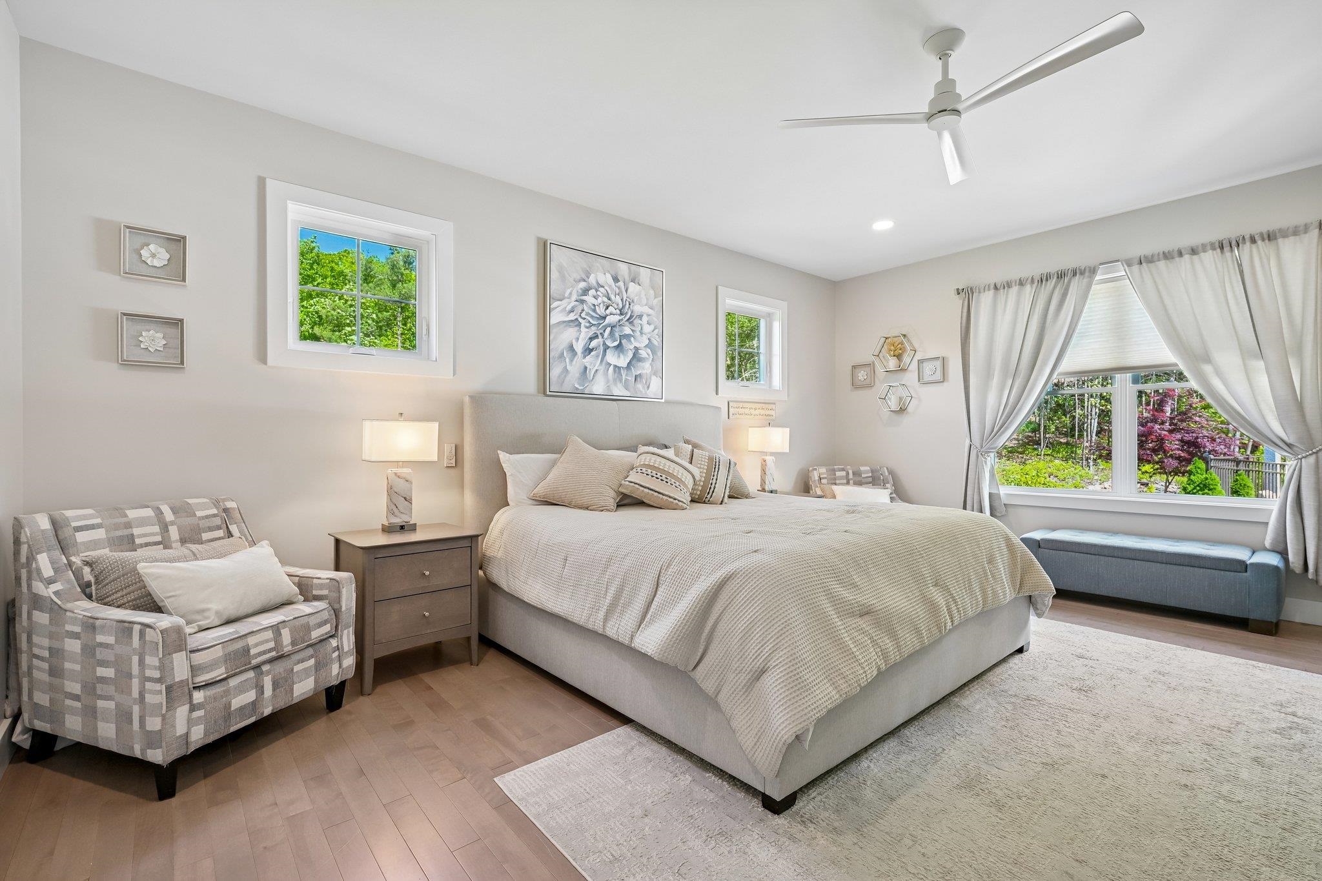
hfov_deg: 96.7
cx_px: 661
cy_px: 440
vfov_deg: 73.7
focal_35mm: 16
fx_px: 587
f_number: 8
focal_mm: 16
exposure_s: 1/10
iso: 400
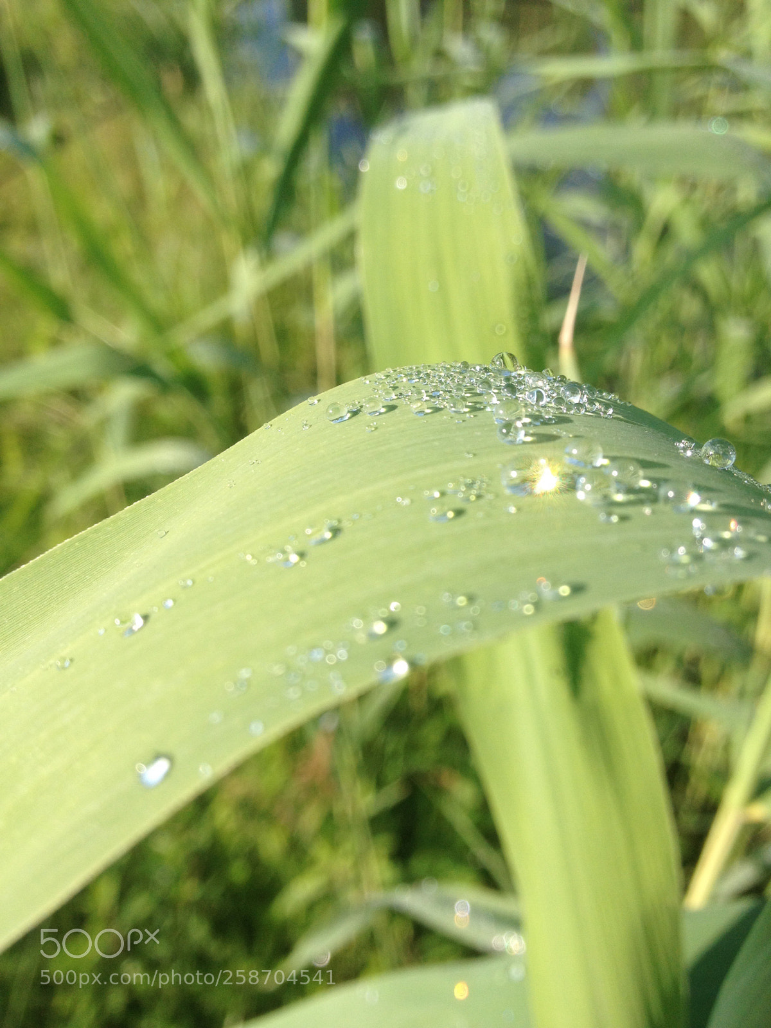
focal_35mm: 35
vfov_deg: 52.6
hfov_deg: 40.7
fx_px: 1039
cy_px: 514
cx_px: 386
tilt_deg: -35.1
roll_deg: -2.3
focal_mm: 4.28
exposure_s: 1/812
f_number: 2.4
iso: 50
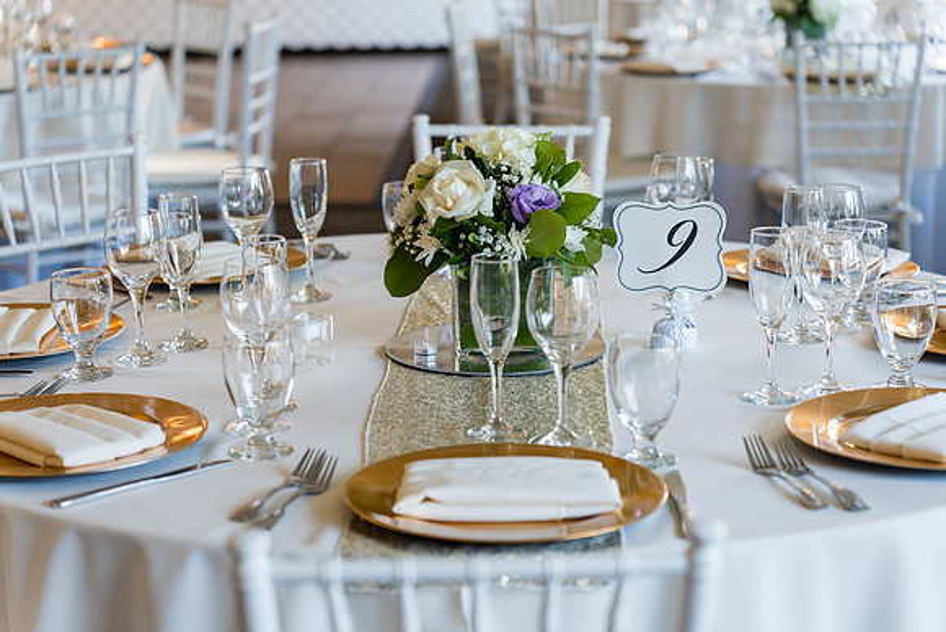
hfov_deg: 27.0
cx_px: 473
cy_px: 316
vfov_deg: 18.2
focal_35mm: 75
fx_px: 1971
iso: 250
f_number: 3.2
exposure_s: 1/160
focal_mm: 75
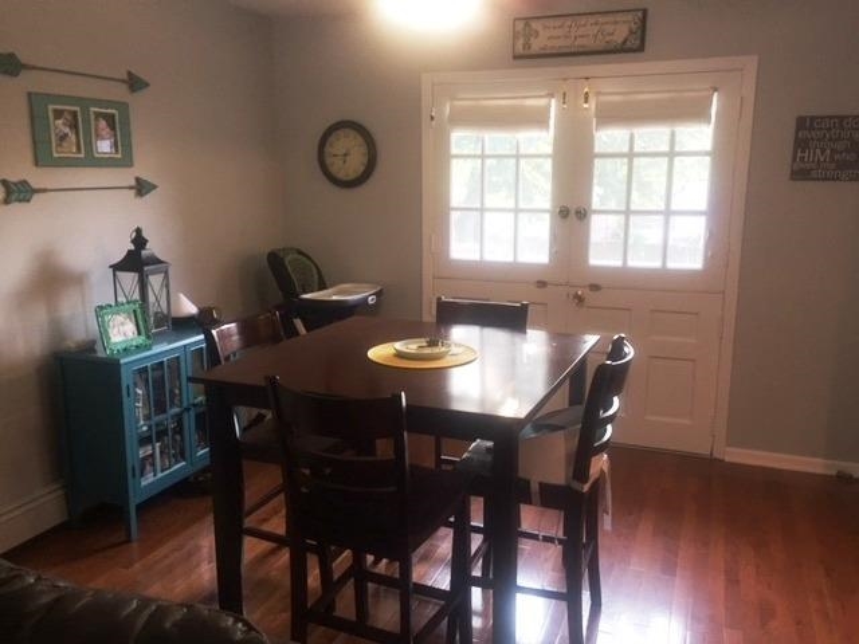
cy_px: 322
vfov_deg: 48.2
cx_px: 430
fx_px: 720
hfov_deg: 61.7
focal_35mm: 29
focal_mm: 4.15
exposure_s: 1/30
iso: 125
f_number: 2.2
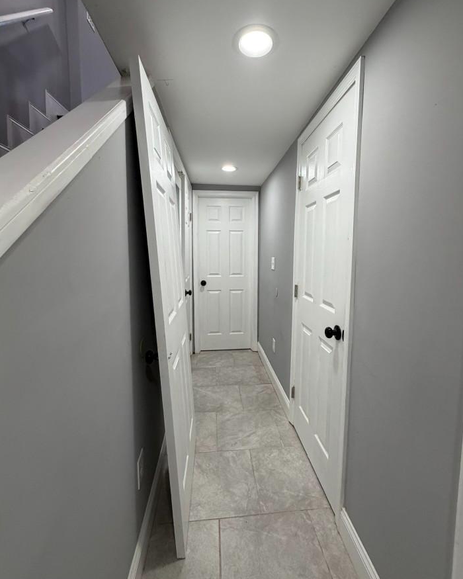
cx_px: 242
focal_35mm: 16
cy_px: 277
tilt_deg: -4.9
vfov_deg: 93.1
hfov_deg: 80.3
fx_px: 274
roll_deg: +1.2
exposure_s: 1/120
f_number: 2.2
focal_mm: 2.22
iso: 160
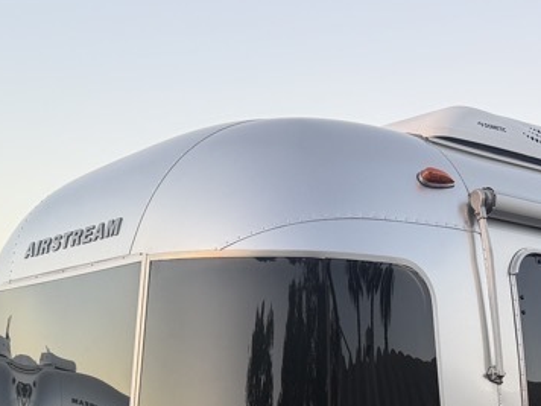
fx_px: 1078
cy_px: 514
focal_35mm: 69
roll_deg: -1.2
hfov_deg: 26.9
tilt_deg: -4.1
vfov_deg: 19.8
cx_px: 514
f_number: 1.78
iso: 64
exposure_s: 1/188
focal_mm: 6.76
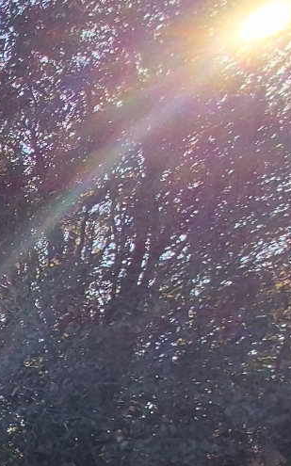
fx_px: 724
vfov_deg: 31.6
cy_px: 512
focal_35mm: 57
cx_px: -564
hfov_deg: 11.8
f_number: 2.2
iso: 40
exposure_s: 1/1292
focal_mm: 1.74
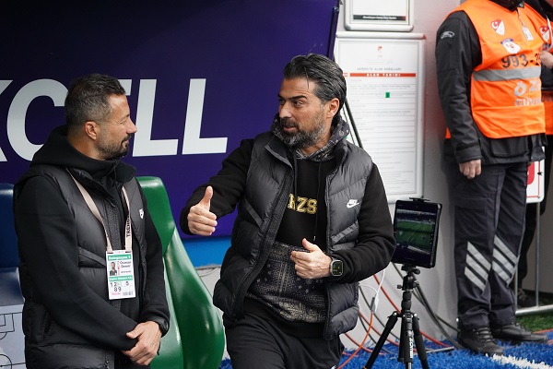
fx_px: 1536
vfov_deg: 13.7
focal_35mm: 100
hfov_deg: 20.4
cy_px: 184
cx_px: 276
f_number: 4.5
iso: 5000
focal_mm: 100
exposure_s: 1/2000
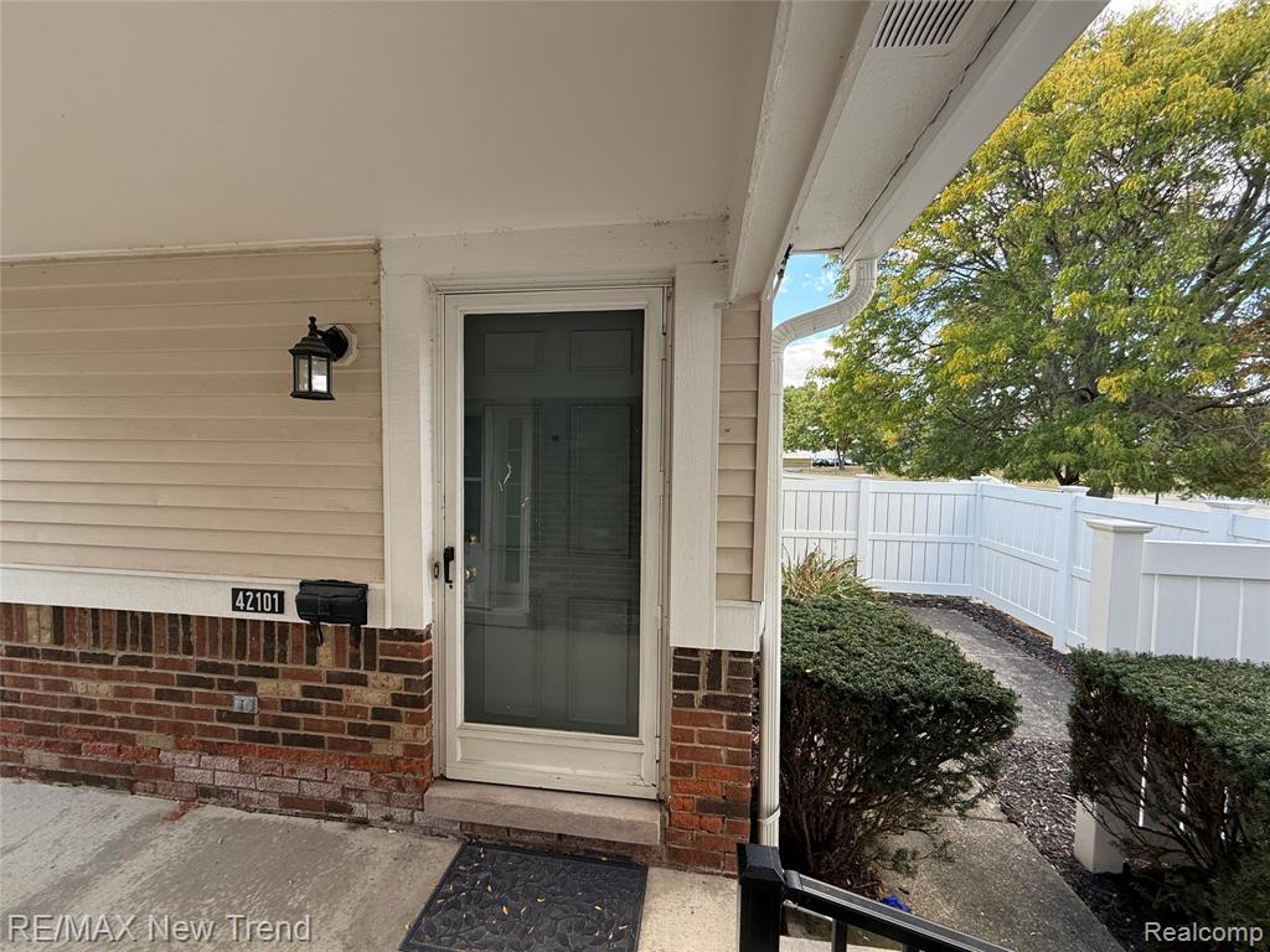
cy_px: 476
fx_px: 514
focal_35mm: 14
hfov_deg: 102.1
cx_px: 635
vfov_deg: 85.7
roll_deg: -0.8
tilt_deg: -1.5
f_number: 2.2
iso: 64
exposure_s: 1/111
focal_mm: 2.22
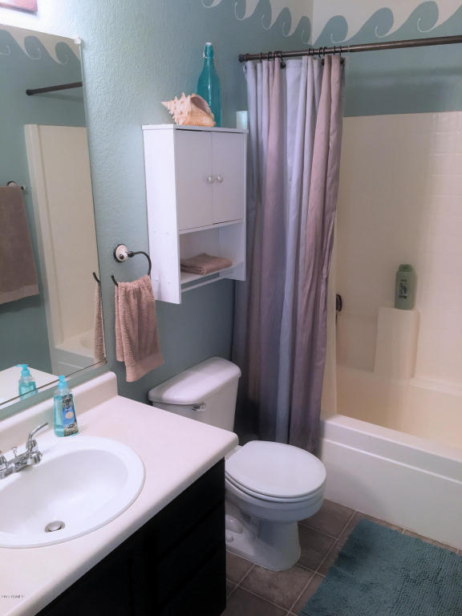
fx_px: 516
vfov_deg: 61.7
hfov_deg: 48.2
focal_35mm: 29
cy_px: 308
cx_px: 231
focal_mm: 4.15
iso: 160
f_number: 2.2
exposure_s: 1/30
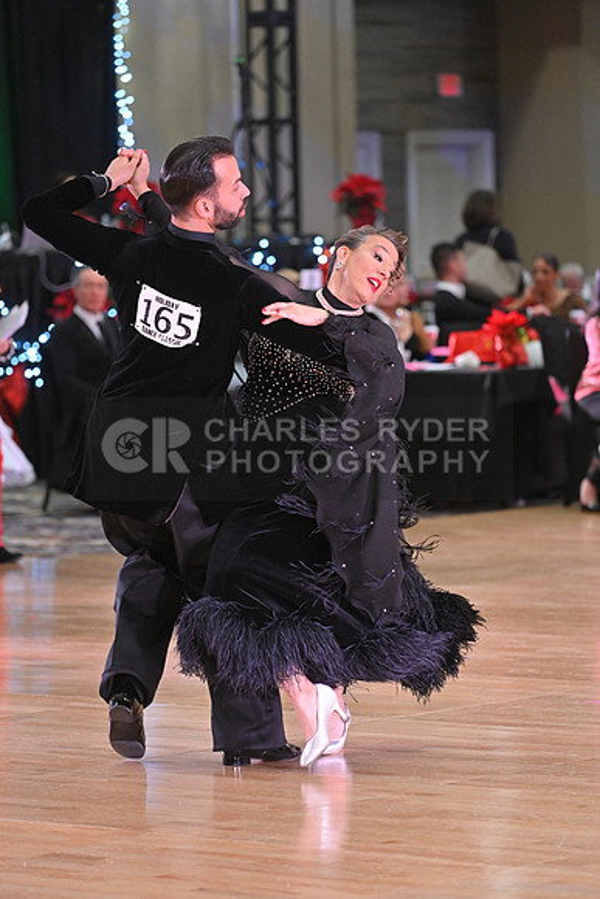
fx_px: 4497
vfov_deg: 11.4
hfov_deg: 7.6
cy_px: 450
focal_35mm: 180
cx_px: 300
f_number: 4.5
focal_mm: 180
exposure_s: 1/400
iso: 3200
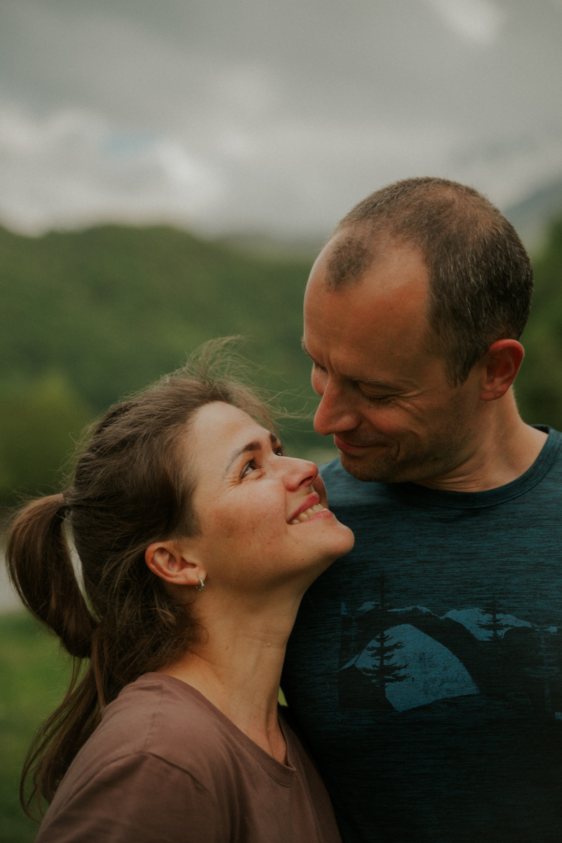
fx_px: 1755
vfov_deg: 27.0
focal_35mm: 75
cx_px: 281
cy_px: 422
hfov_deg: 18.2
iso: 100
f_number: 3.2
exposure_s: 1/160
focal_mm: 75
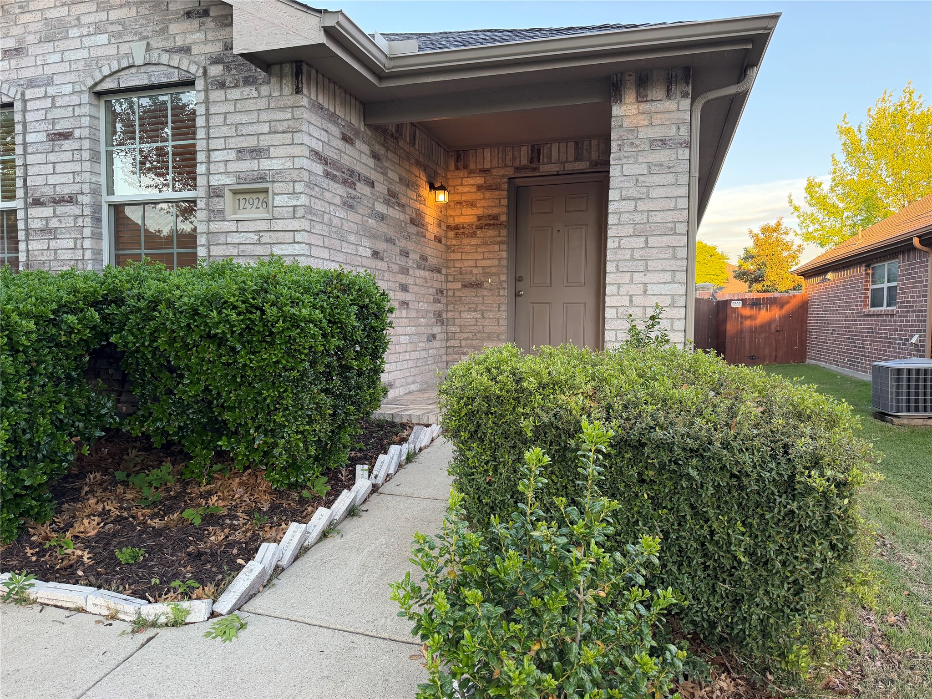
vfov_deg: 56.8
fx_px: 646
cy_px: 350
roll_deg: -0.4
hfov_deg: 71.6
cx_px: 466
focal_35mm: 24
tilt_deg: -3.4
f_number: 1.78
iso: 200
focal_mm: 6.76
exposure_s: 1/201
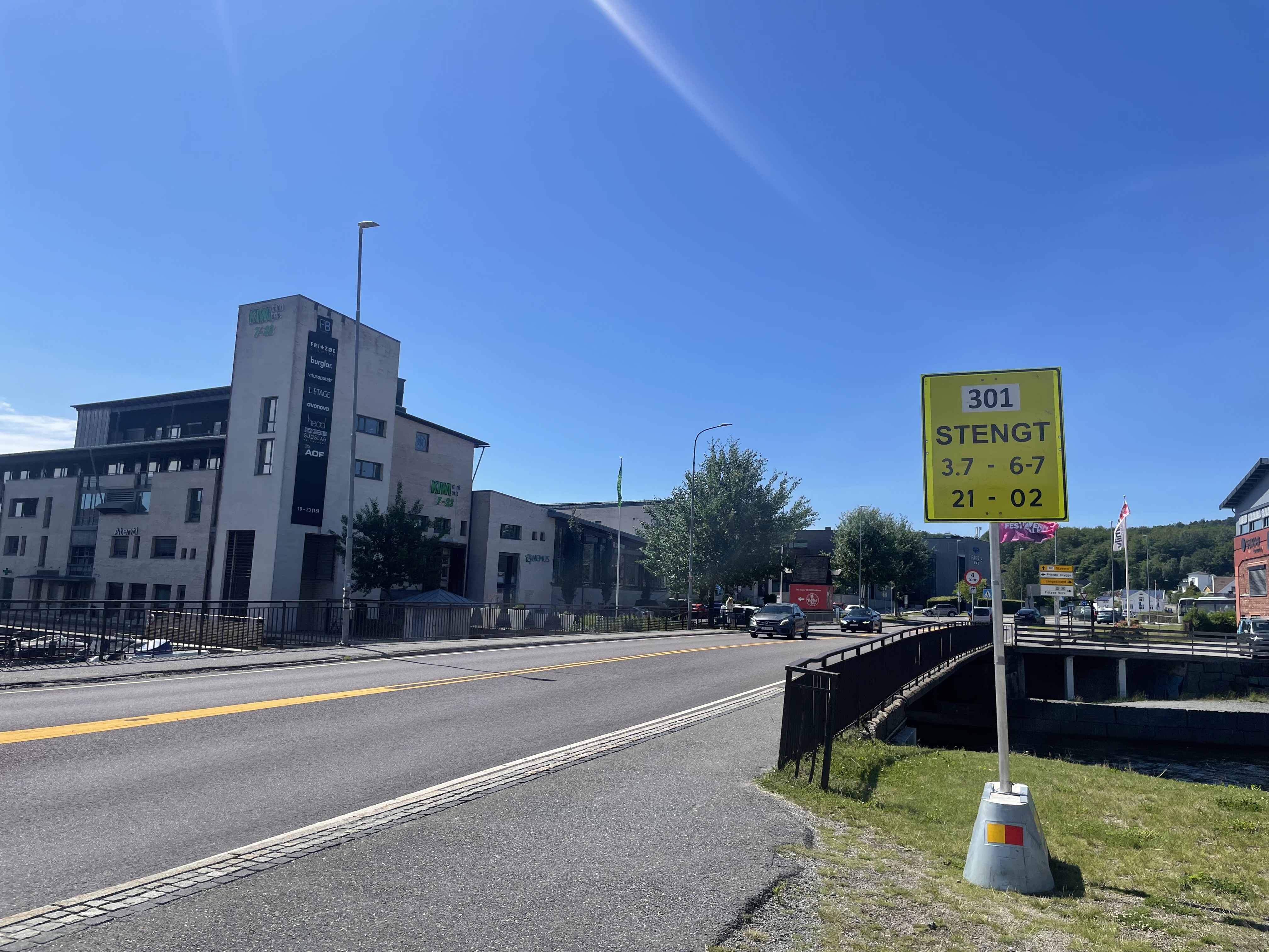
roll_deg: -2.1
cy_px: 476
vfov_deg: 53.1
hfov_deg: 67.3
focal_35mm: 26
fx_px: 953
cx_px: 634
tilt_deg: +8.7
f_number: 1.6
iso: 32
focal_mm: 4.2
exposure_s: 1/4651
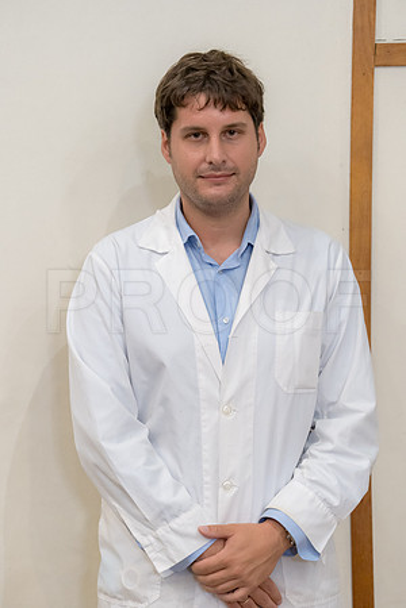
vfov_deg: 17.2
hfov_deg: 11.5
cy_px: 304
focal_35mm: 119
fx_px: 2013
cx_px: 203
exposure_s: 1/80
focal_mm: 119
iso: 5000
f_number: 4
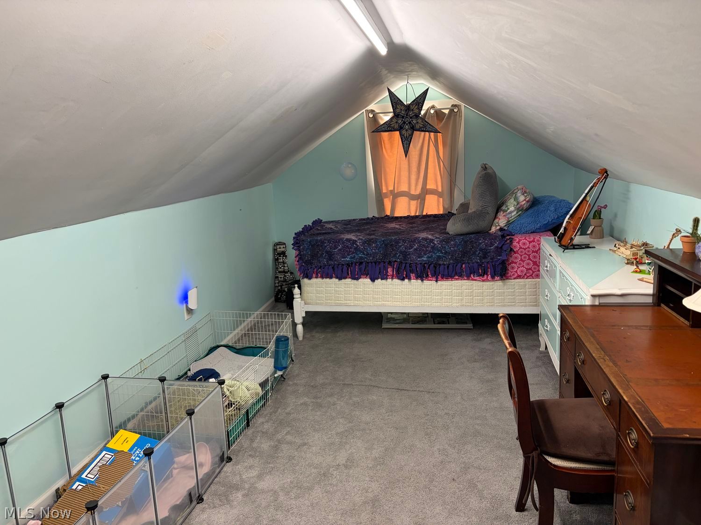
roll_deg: +2.6
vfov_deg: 53.1
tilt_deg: -11.0
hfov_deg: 67.3
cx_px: 350
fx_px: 527
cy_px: 262
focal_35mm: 26
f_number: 1.6
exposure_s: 1/60
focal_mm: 5.96
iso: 160
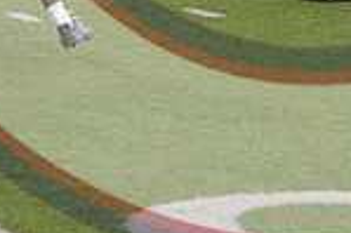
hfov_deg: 5.2
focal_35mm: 396
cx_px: 306
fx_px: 3857
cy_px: -169
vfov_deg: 3.4
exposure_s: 1/500
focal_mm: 68
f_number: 4.5
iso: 1600
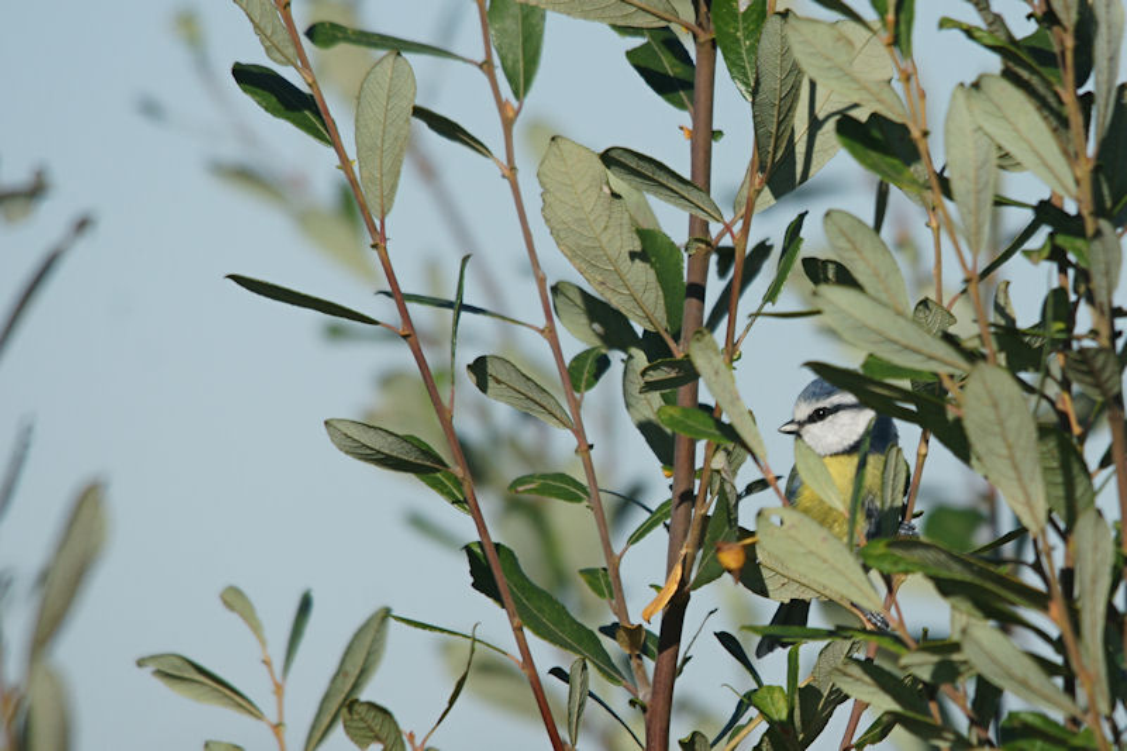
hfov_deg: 2.8
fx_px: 23473
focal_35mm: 750
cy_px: 376
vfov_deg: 1.8
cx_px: 564
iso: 200
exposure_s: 1/640
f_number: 8
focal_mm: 500
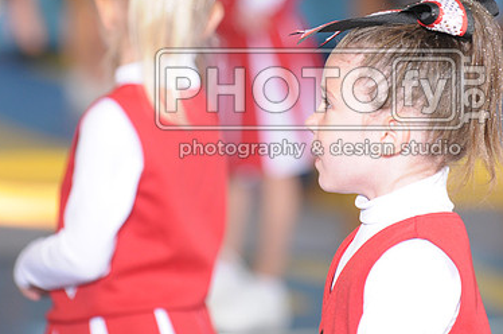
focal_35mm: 372
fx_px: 5189
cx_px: 316
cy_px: 99
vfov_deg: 3.7
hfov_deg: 5.5
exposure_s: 1/125
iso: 500
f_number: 2.8
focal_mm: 160
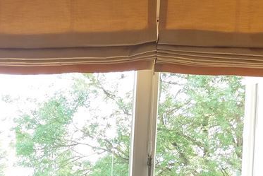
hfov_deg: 24.6
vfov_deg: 16.1
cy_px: 237
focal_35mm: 80
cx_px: 22
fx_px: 585
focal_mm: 3.7
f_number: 1.9
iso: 64
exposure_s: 1/121
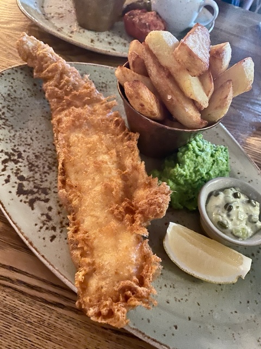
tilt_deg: -54.3
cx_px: 130
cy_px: 174
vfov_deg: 67.3
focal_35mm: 26
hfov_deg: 53.1
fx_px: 261
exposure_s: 1/13
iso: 500
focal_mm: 4.2
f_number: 1.6
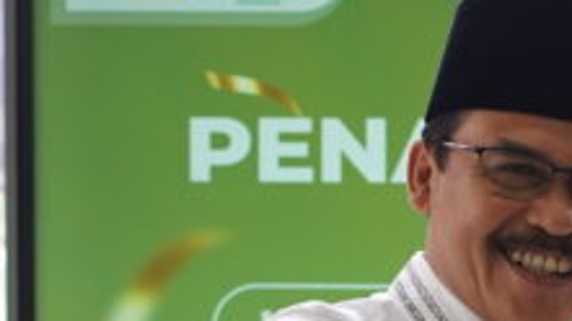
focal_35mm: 243
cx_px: 839
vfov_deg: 5.0
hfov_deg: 8.7
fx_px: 3683
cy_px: 483
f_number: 2.8
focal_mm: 50
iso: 500
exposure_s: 1/160
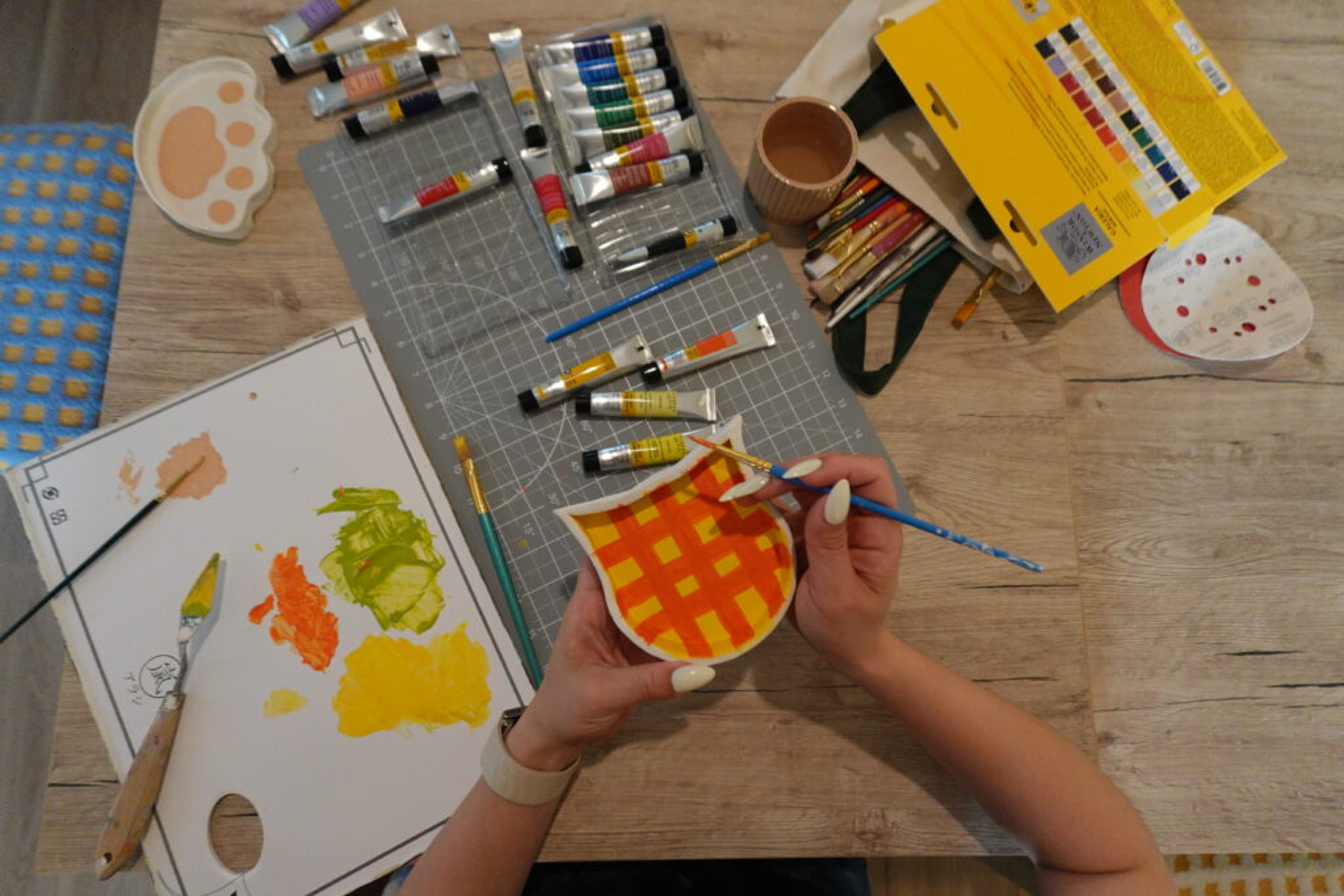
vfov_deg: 67.4
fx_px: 672
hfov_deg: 90.0
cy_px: 448
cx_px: 672
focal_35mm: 18
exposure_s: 1/80
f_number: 1.8
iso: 1000
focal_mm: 6.9
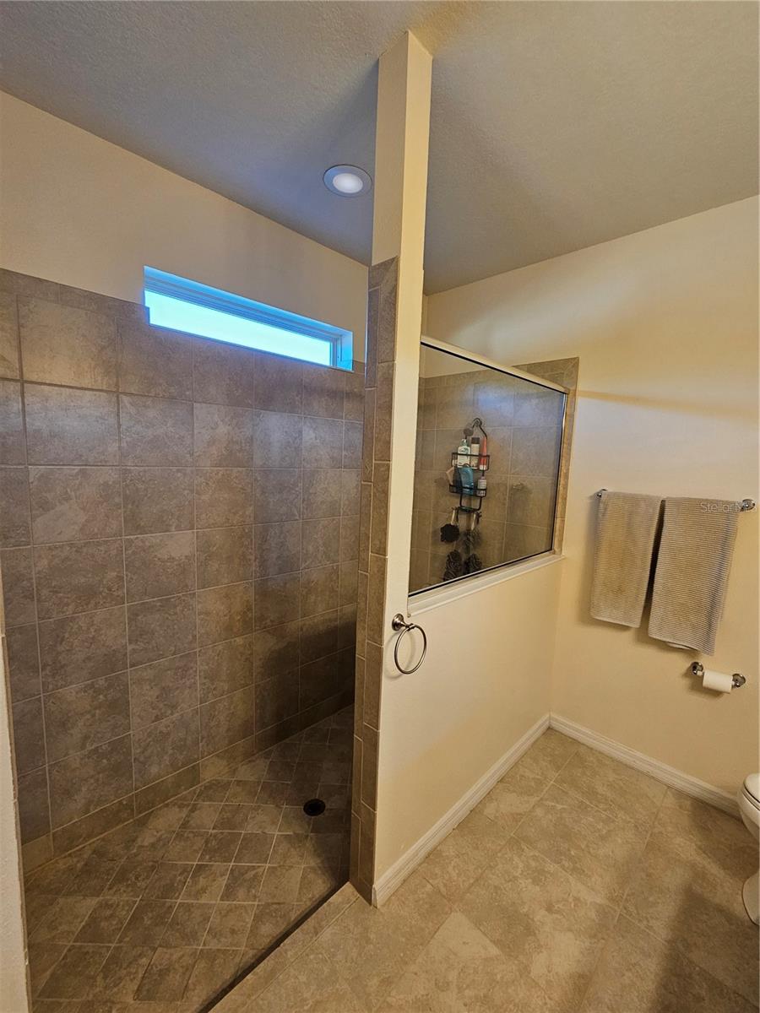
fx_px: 381
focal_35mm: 13
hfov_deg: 89.9
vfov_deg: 106.2
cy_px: 506
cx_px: 380
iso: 160
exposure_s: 1/60
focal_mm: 2.2
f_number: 2.2
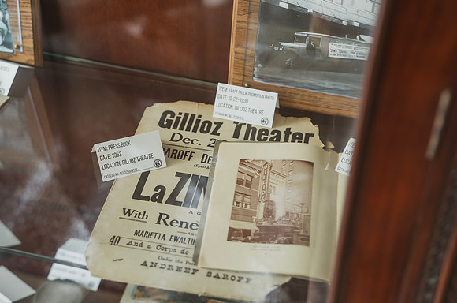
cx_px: 206
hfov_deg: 33.2
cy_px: 136
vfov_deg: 22.3
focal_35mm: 60
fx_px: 766
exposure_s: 1/125
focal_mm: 55
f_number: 2.8
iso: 400
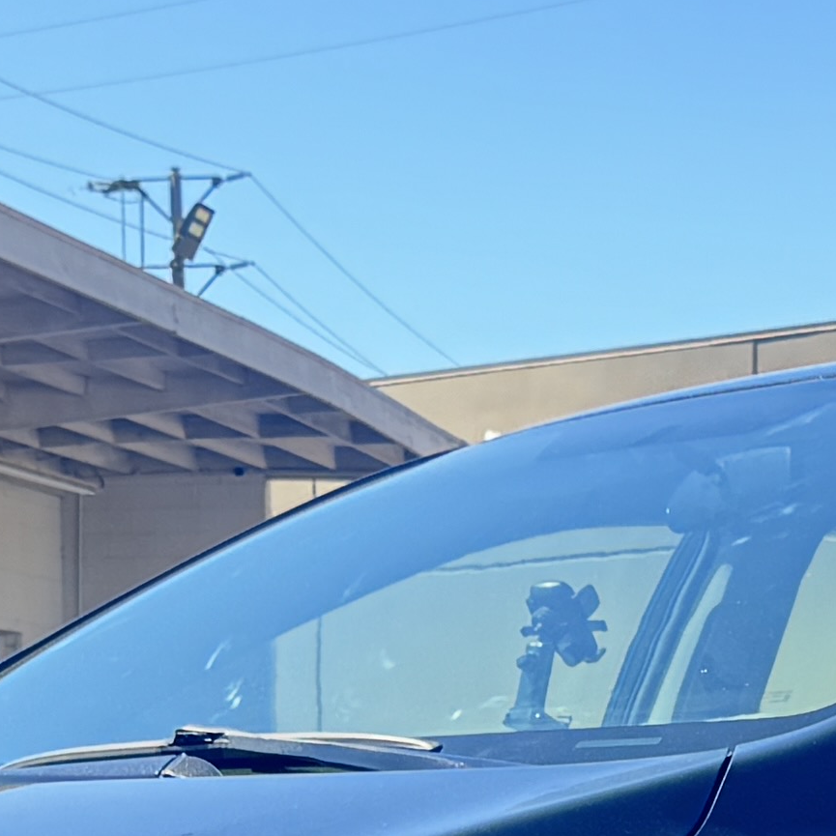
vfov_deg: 12.2
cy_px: 1047
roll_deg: -0.3
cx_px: 629
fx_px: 3825
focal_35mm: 140
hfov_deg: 12.4
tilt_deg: -2.2
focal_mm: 6.76
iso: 80
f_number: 1.78
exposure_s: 1/470
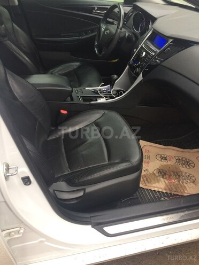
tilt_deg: -36.1
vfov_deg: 61.7
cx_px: 100
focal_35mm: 29
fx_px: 222
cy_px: 132
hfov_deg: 48.2
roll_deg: -4.6
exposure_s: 1/50
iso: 32
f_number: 2.2
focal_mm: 4.15
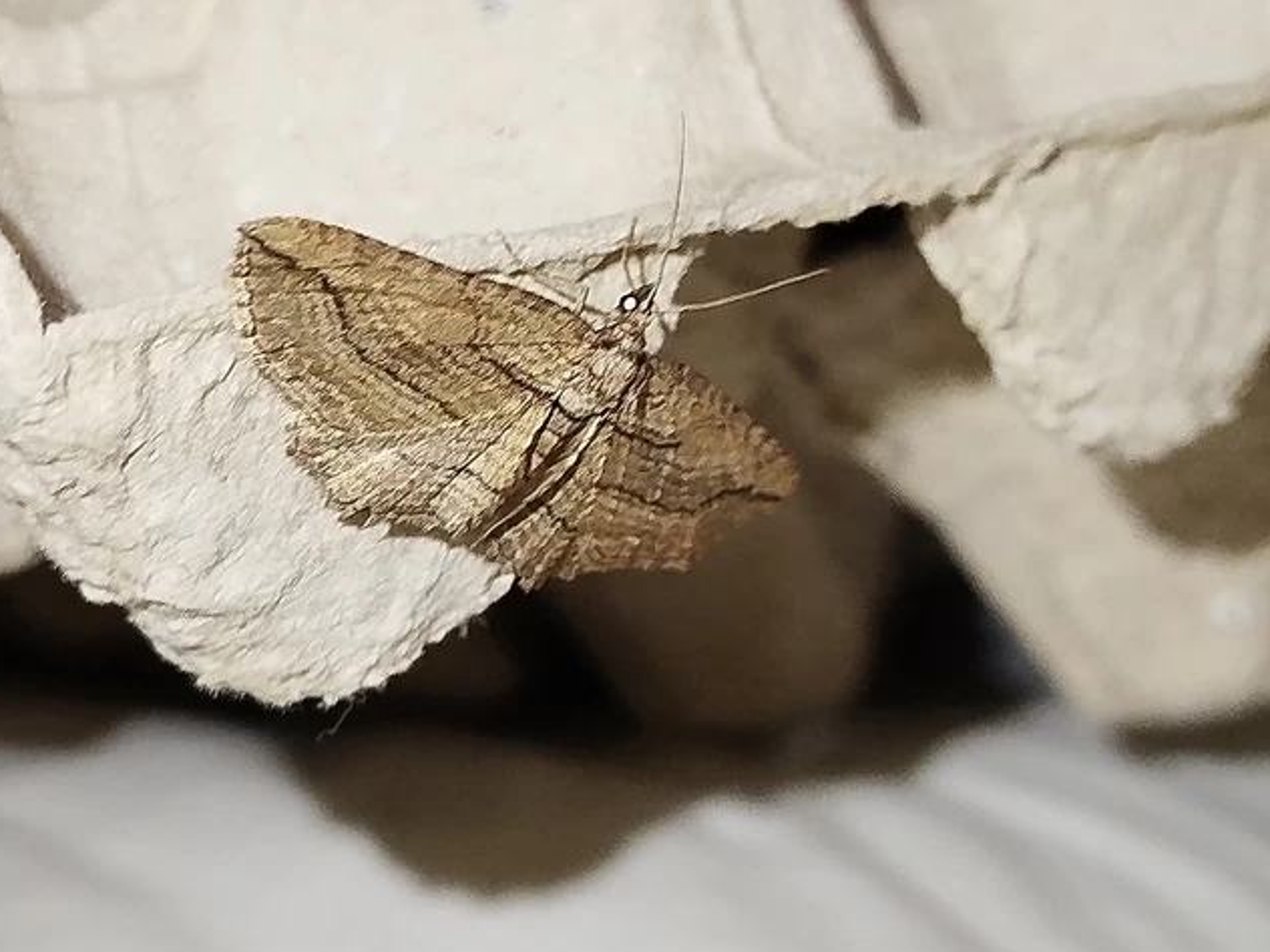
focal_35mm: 85
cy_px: 480
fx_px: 3119
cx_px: 631
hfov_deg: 23.0
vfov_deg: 17.4
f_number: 1.7
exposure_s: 1/33
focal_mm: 5.31
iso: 100
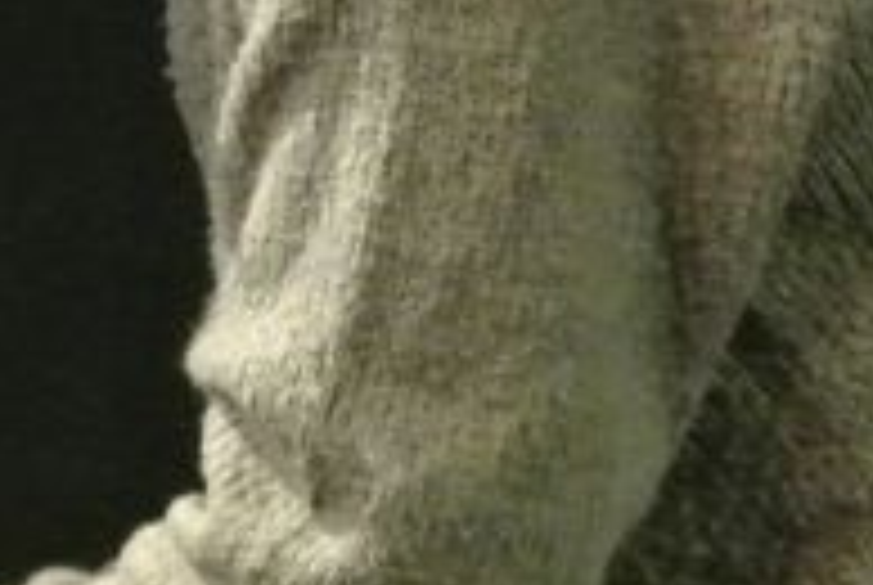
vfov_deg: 1.1
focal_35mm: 1223
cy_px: 187
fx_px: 29703
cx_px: -441
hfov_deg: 1.7
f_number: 5.6
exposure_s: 1/100
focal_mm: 110
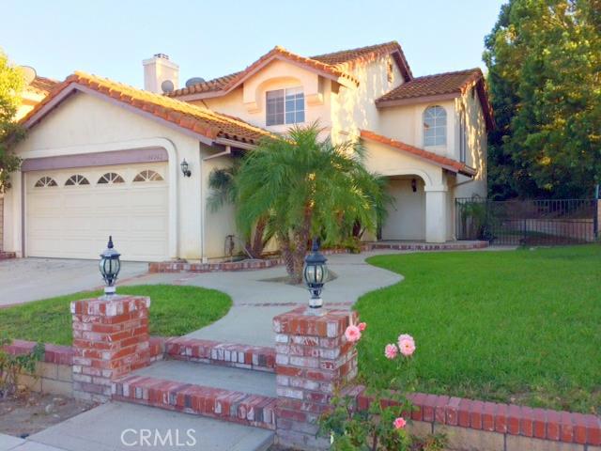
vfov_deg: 46.8
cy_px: 226
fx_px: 521
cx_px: 300
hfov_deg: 60.0
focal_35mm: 30
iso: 32
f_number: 2.2
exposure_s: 1/366
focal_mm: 4.12
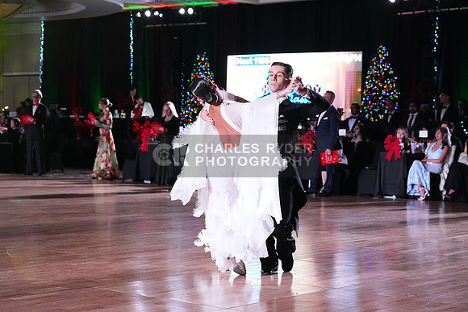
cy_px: 156
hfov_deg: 26.3
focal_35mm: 77
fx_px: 1001
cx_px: 234
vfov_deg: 17.7
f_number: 5.6
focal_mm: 77
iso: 10000
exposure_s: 1/400
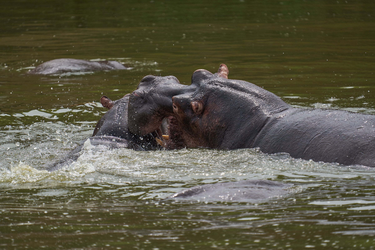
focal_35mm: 600
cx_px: 188
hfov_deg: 3.4
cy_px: 125
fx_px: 6250
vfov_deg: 2.3
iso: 800
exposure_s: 1/2000
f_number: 6.3
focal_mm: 600
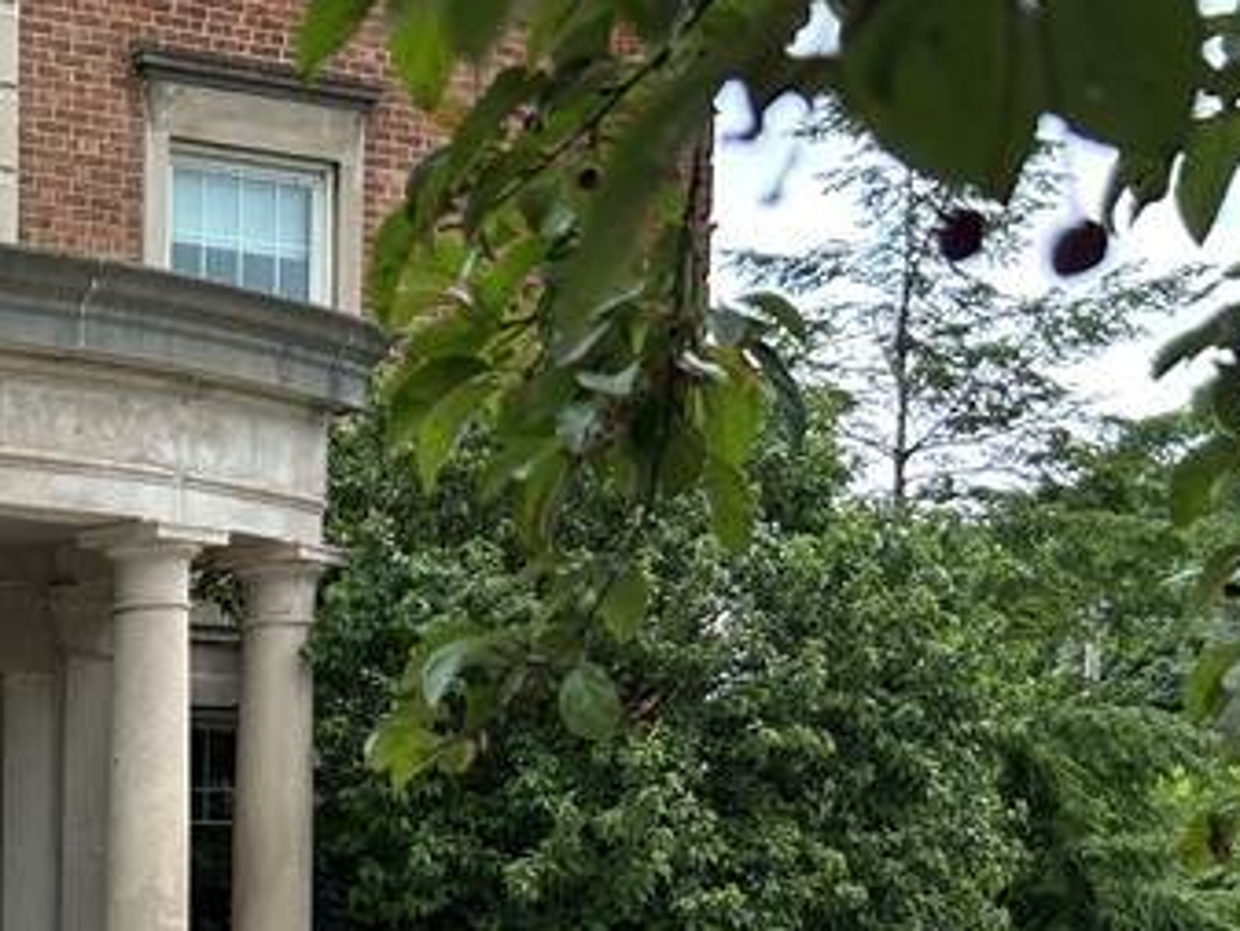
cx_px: -298
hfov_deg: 22.5
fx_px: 2831
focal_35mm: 79
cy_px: 1170
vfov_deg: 17.6
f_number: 1.5
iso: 50
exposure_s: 1/632
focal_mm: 5.7
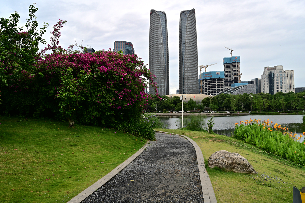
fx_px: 271
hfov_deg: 58.7
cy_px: 102
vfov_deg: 41.1
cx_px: 152
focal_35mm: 32
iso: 100
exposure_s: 1/80
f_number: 8
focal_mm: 32
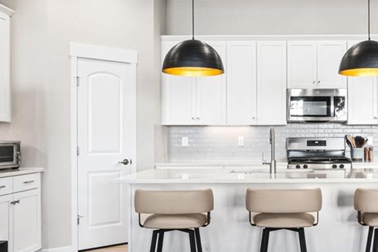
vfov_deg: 29.2
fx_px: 483
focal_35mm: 46
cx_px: 286
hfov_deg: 41.4
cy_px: 128
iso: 200
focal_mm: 16
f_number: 22
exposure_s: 3.2
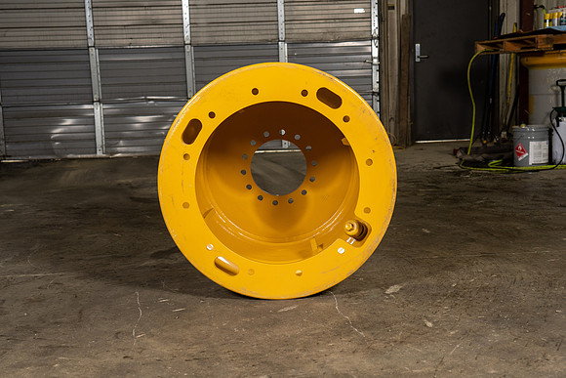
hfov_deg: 41.1
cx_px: 283
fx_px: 755
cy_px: 189
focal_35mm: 48
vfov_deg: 28.1
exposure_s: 1/100
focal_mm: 48
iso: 800
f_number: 5.6
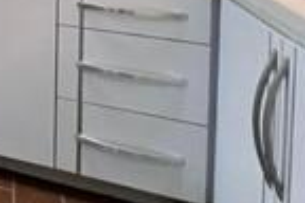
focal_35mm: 60
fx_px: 508
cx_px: -337
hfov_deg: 18.1
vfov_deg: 18.8
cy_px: -133
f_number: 1.8
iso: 1000
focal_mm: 1.57
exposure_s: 1/60
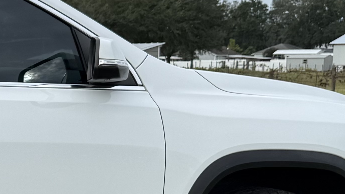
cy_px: 194
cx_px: -228
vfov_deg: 11.1
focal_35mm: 108
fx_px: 988
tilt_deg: -6.5
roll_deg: +0.2
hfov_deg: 17.1
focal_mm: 6.76
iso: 80
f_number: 1.78
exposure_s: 1/3425
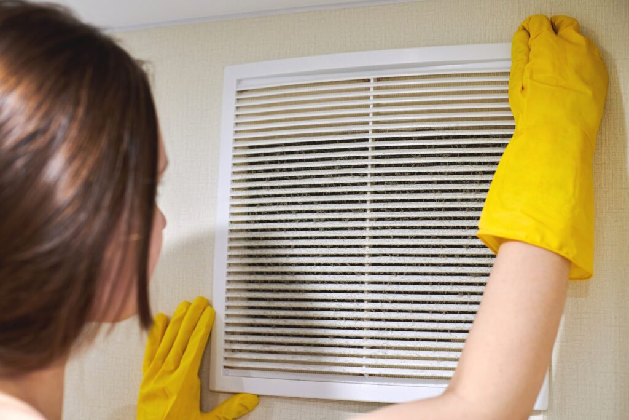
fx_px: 874
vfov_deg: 27.0
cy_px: 210
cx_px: 314
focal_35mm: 50
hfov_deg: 39.6
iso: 640
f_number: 3.5
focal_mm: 50
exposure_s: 1/80
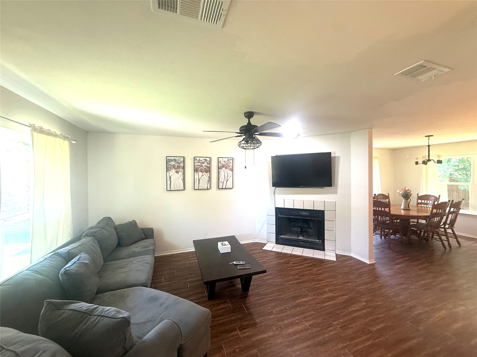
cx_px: 238
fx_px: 193
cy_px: 178
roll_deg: -0.5
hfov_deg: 102.1
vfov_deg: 85.7
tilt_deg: -1.2
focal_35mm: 14
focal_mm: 2.22
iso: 250
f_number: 2.2
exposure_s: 1/60
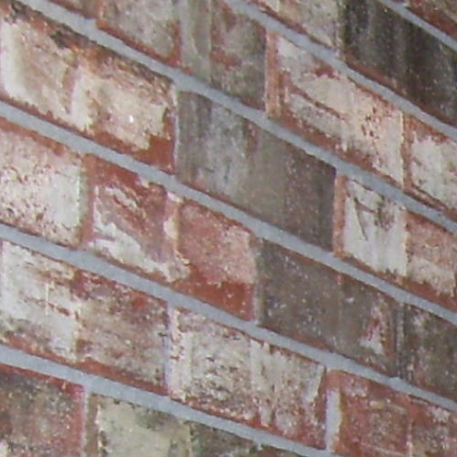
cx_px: 1023
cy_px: 882
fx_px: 2868
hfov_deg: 8.5
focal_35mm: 192
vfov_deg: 8.7
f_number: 2.7
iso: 100
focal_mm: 6
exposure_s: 1/60
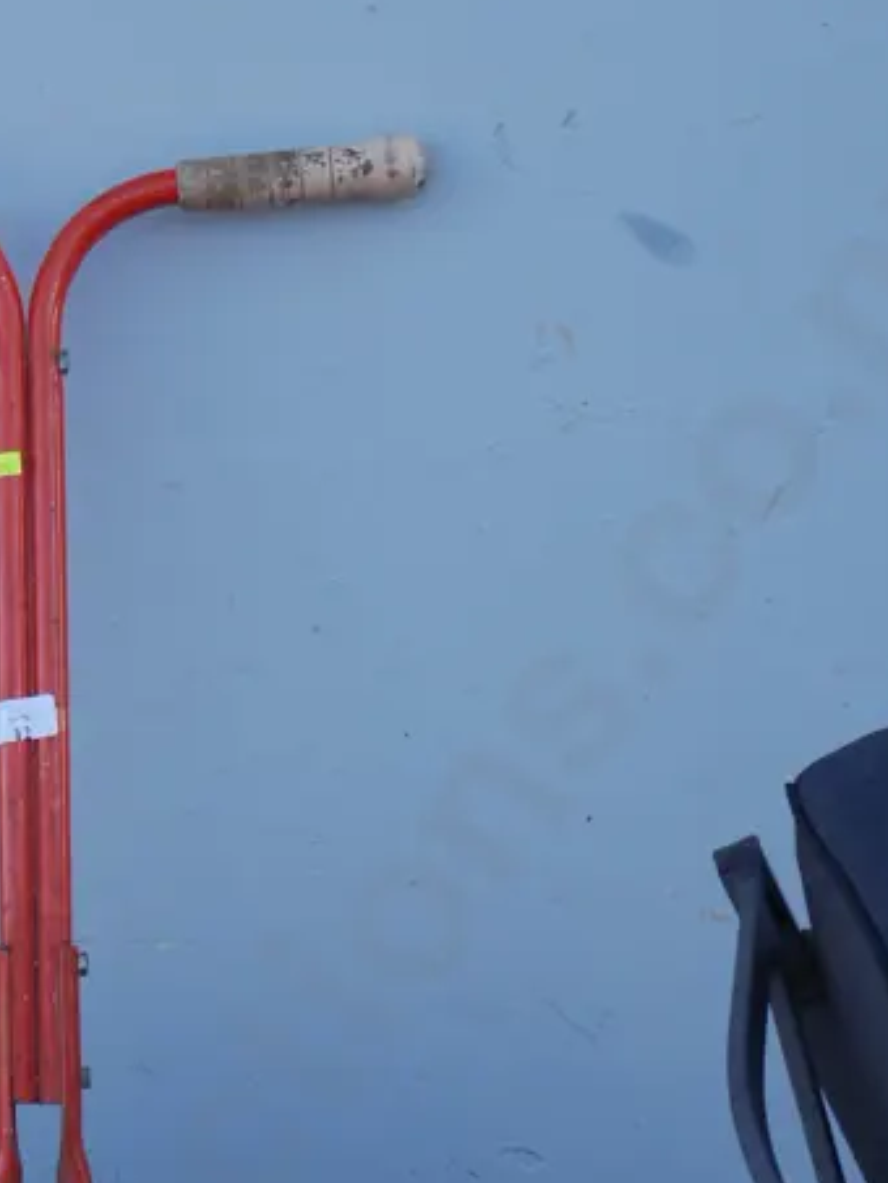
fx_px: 3248
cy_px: 1233
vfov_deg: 19.9
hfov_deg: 15.5
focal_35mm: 95
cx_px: 175
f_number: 5
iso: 200
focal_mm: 21
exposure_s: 1/125
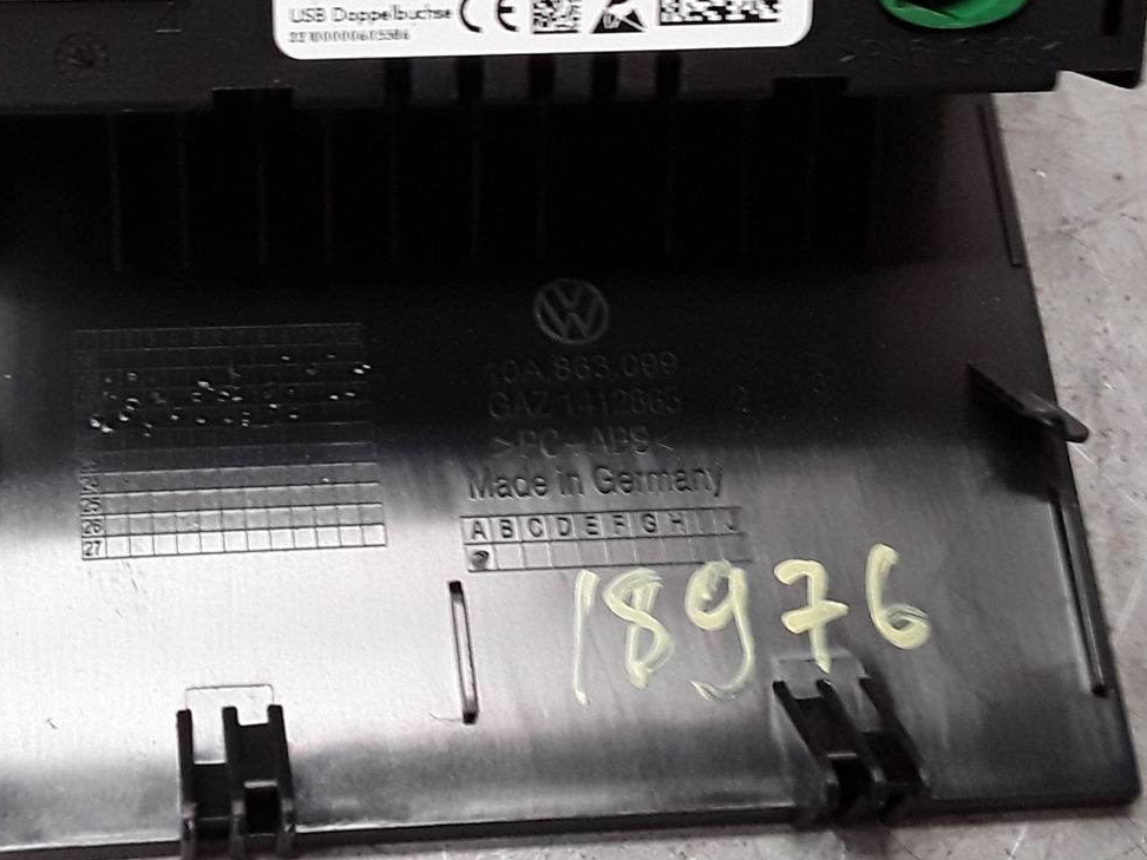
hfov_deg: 32.3
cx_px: 327
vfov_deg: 24.7
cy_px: 268
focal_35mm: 59
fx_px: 1955
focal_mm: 2.91
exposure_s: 1/100
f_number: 1.9
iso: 100
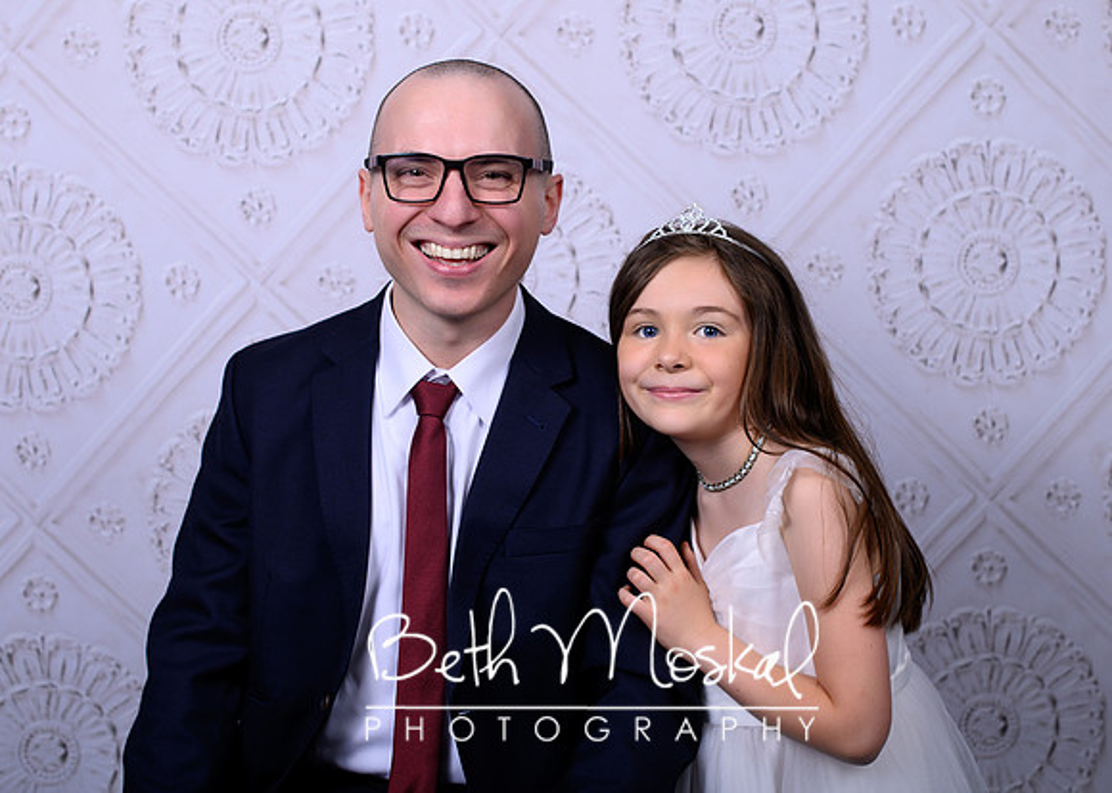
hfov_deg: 31.5
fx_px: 1971
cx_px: 540
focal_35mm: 62
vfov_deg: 22.8
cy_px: 360
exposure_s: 1/200
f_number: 5.6
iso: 100
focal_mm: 50
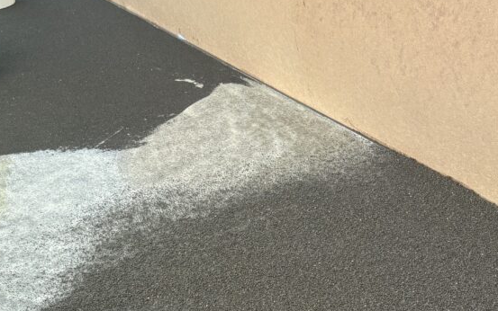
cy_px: 261
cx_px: 217
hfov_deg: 39.5
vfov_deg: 24.8
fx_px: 692
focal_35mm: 51
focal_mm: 5.96
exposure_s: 1/93
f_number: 1.6
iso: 125
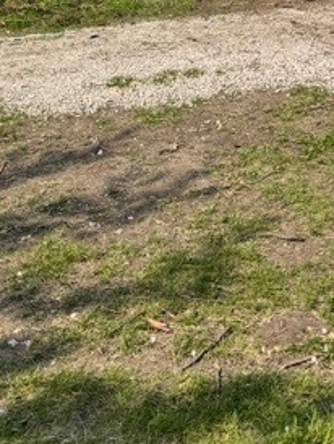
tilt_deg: -4.6
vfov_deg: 30.8
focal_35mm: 56
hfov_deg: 25.6
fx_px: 719
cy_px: -39
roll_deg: +3.4
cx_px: 276
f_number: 1.78
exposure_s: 1/4310
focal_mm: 6.76
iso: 80
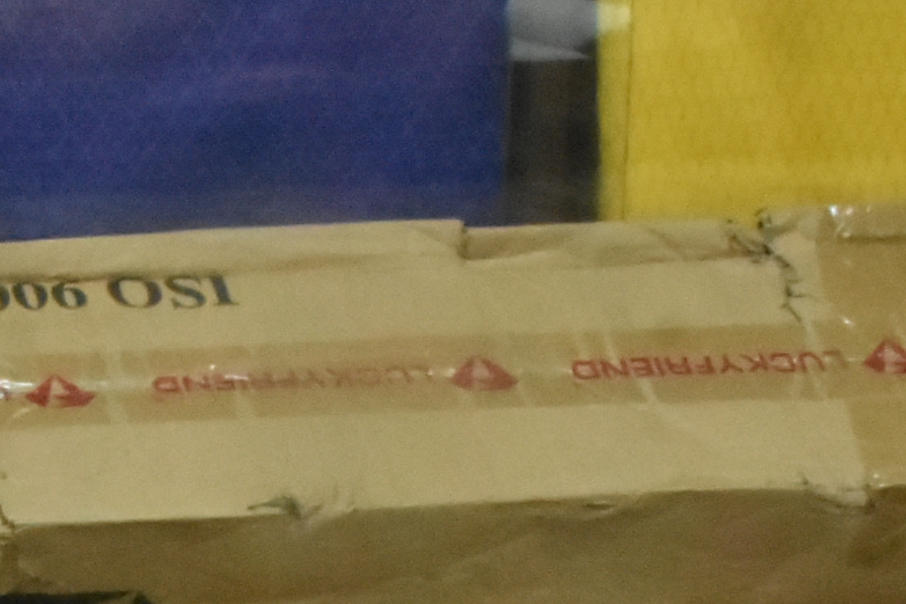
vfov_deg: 6.5
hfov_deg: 9.6
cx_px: -498
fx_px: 5234
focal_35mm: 208
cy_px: 1057
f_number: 18
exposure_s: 1/25
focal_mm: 26
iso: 3200
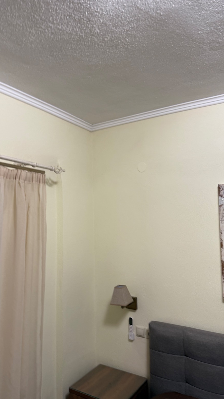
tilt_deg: +5.7
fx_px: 285
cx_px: 98
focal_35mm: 27
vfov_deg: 69.8
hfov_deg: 42.8
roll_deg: +1.7
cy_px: 203
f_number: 1.78
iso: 100
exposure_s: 1/50
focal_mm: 6.76
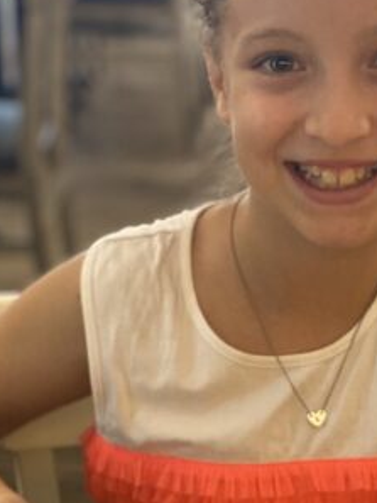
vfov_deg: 18.6
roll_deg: -1.4
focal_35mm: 105
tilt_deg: -23.3
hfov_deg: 14.0
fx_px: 1524
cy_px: 376
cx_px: 294
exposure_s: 1/33
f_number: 2
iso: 400
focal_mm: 6
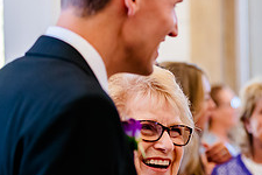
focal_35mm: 223
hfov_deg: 9.2
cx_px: 233
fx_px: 1623
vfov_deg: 6.1
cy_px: 156
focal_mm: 80
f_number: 2.8
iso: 2000
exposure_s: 1/400
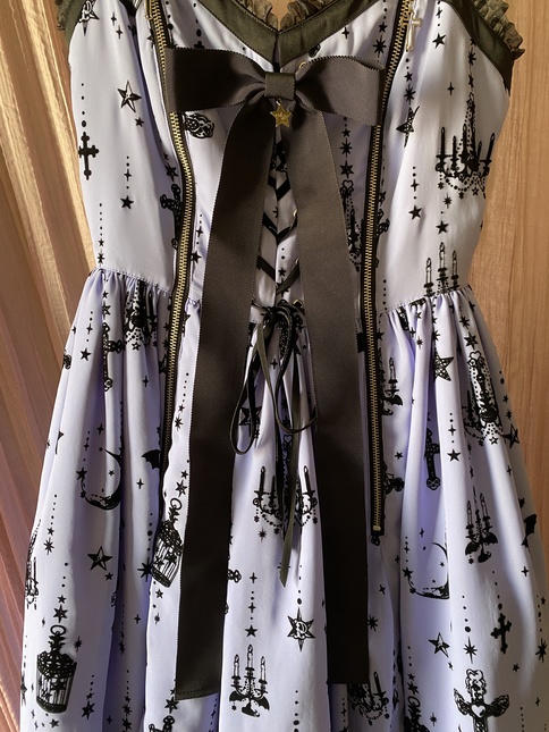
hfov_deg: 53.1
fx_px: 550
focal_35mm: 26
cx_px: 274
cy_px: 366
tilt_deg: -14.4
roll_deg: +0.8
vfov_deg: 67.3
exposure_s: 1/60
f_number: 1.8
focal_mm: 4.25
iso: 200
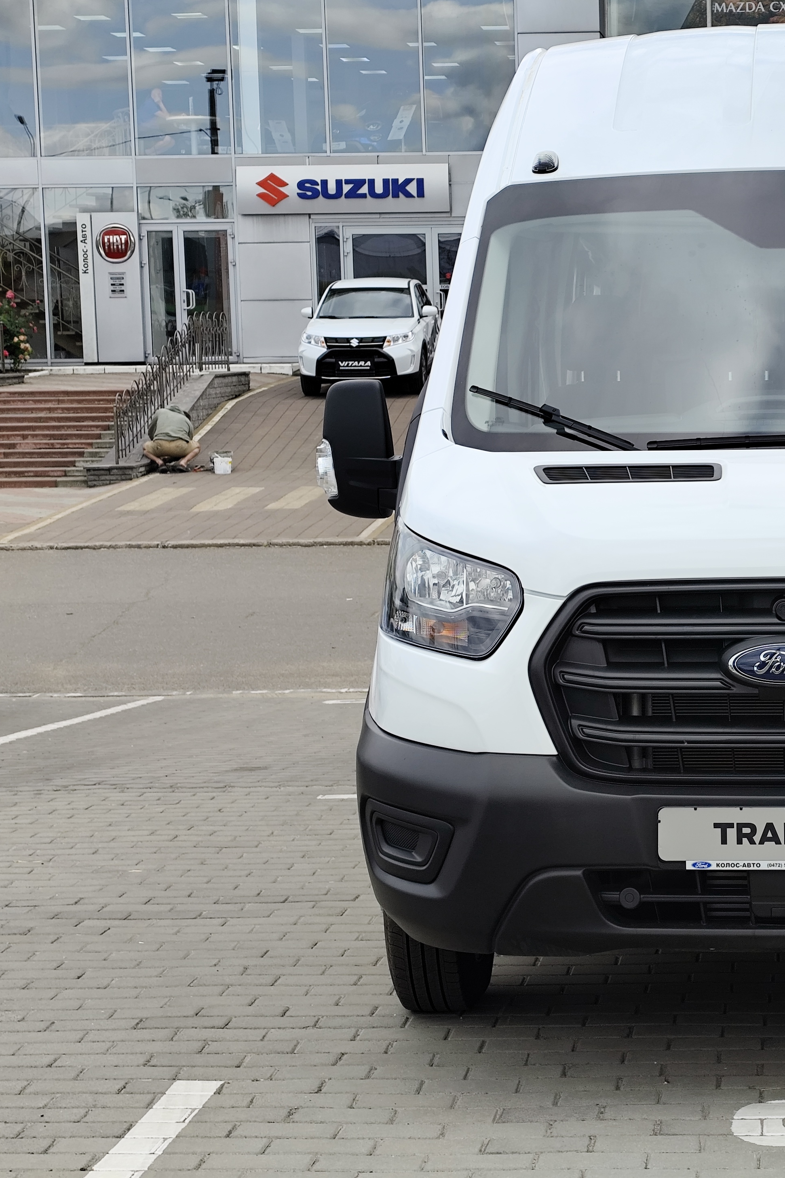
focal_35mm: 67
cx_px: 723
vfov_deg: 30.1
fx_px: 2191
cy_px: 560
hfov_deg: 19.9
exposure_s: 1/689
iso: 50
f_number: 1.65
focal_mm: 6.19
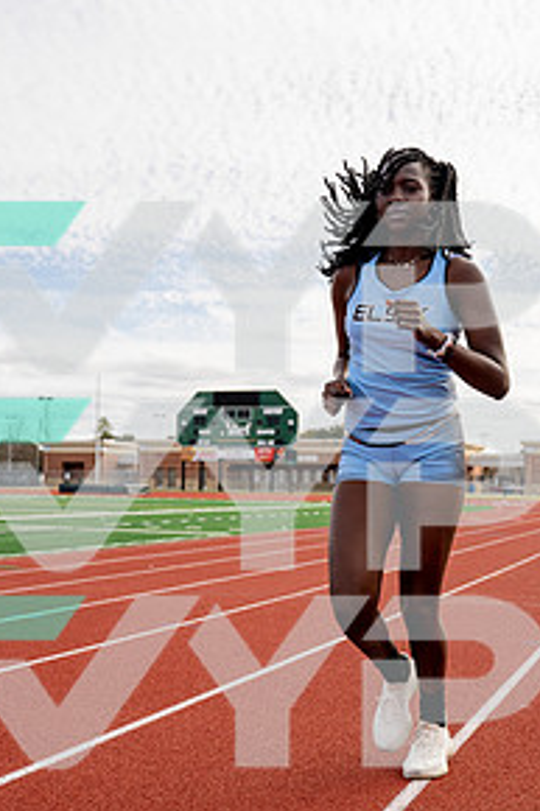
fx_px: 1014
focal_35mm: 45
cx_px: 336
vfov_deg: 43.4
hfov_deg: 29.7
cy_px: 487
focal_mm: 29
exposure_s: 1/1250
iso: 160
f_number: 4.5
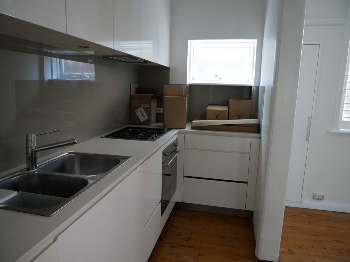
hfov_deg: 71.6
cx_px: 175
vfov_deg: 56.8
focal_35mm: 24
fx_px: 243
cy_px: 131
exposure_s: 1/60
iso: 2000
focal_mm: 12
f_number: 3.5
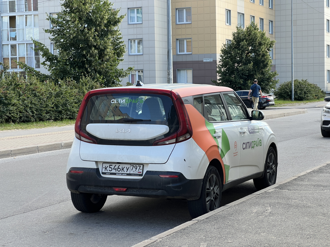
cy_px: 124
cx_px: 165
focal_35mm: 77
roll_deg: +1.4
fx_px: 734
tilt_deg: -0.9
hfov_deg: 25.3
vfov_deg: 19.1
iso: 32
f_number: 2.8
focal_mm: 9
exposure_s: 1/106
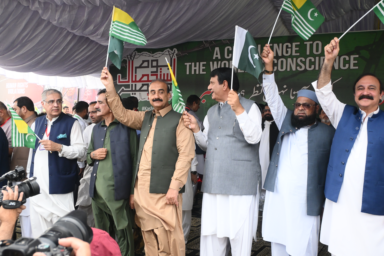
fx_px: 424
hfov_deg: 48.7
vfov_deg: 33.6
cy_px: 128
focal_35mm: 40
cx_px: 192
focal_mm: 26.5
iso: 1600
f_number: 6.3
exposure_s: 1/400
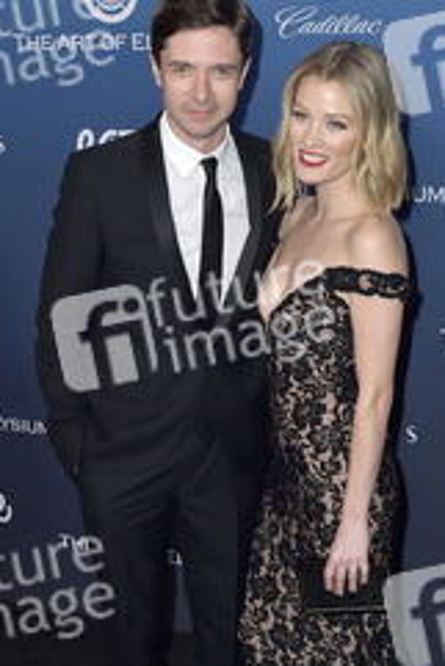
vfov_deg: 31.5
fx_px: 1166
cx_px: 275
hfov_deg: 21.6
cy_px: 464
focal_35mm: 63
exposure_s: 1/250
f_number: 5.6
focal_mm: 38
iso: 250
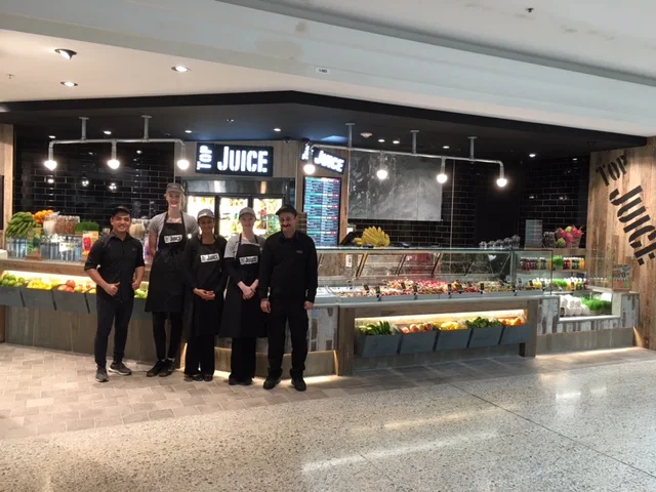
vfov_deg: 48.2
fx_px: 550
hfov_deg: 61.7
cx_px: 328
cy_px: 246
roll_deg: -1.4
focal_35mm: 29
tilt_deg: -2.7
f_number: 2.2
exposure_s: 1/17
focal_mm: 4.15
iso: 40
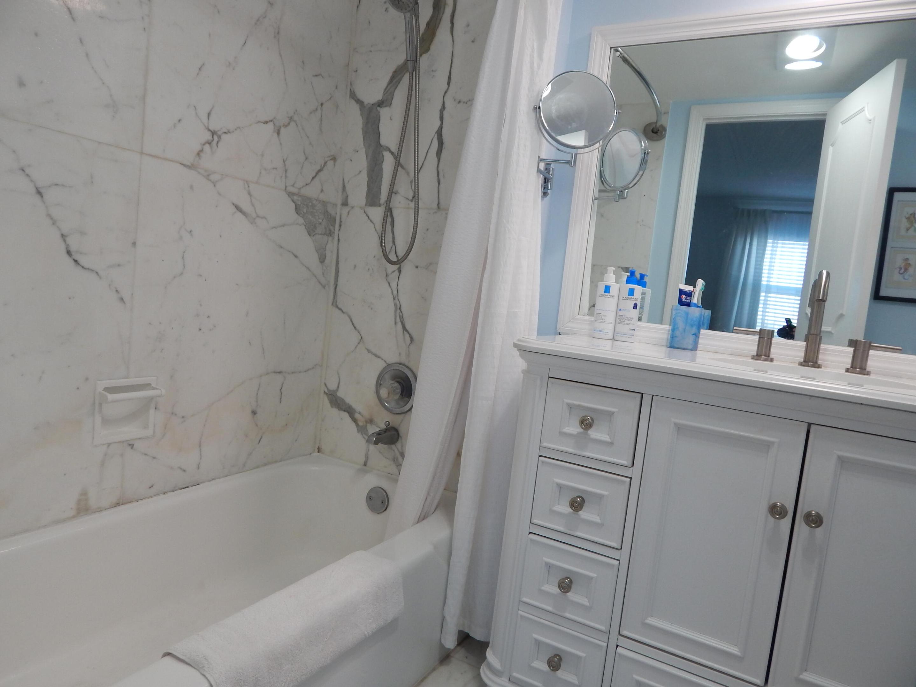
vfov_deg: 61.1
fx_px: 582
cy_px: 344
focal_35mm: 22
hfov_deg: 76.4
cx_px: 458
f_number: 3
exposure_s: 1/60
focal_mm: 4
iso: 125
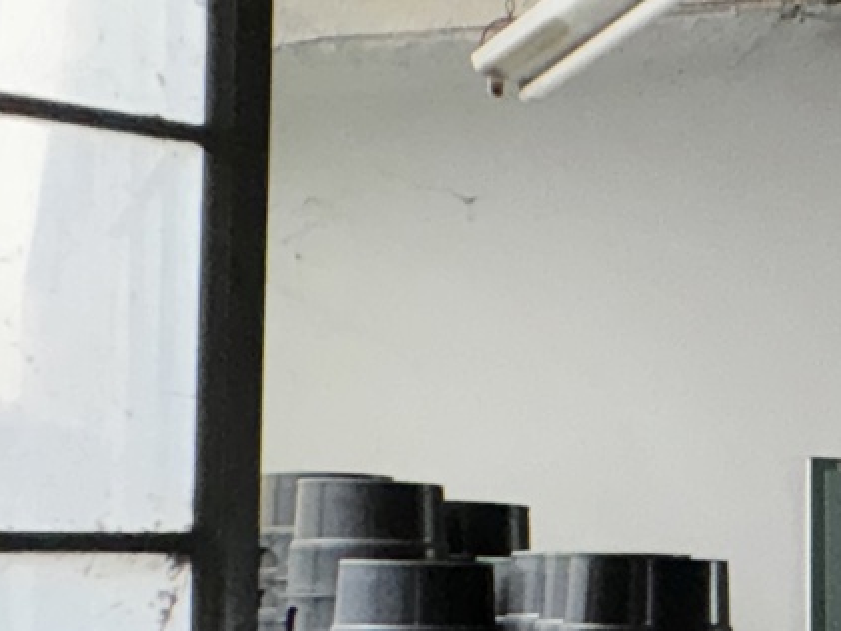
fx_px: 1555
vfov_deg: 22.4
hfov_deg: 18.5
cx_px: 1712
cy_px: 573
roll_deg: +0.9
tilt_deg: -0.1
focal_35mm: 64
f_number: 2.2
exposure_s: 1/60
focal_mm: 2.22
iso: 160
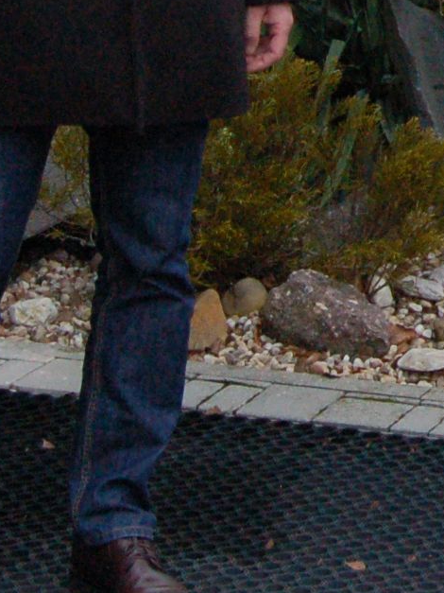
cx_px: 760
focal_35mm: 166
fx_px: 2840
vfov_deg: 11.6
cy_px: -179
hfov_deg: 8.6
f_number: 9
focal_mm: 24
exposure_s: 1/320
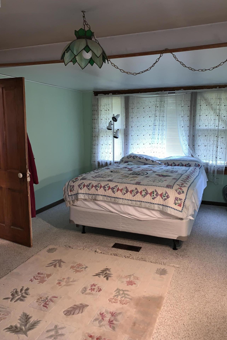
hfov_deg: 46.3
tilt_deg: -8.5
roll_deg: -0.1
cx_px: 124
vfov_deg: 65.5
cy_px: 167
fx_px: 265
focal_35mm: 28
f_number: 1.8
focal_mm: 4.25
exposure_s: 1/8
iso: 100
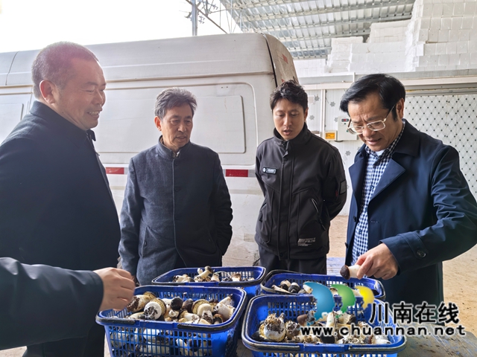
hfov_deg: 65.3
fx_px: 372
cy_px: 178
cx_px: 238
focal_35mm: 27
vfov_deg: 51.4
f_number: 1.9
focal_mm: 5.52
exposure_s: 1/188
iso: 50
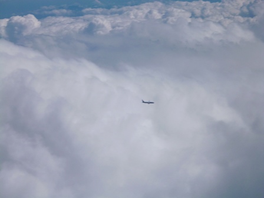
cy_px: 99
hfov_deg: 16.4
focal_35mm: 120
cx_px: 132
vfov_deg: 12.3
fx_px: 915
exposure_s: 1/125
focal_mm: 21.5
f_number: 20
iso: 100
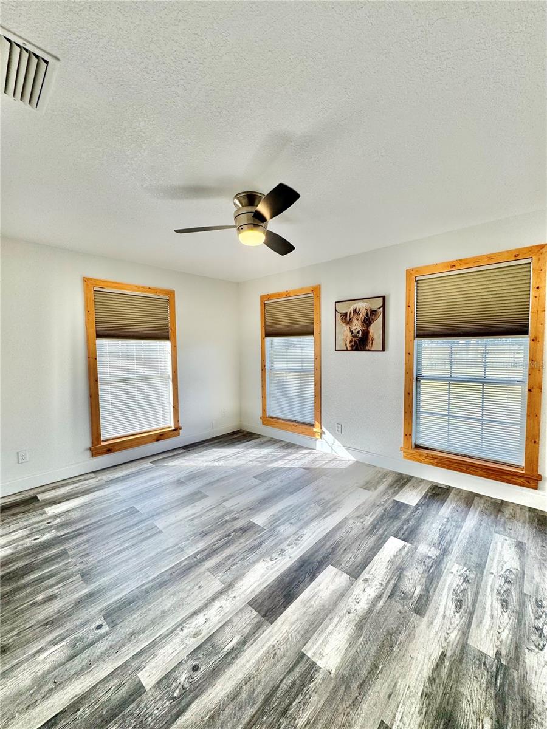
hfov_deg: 85.7
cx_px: 274
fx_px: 295
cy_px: 364
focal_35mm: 14
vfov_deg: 102.1
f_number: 2.2
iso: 40
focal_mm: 2.22
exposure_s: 1/214
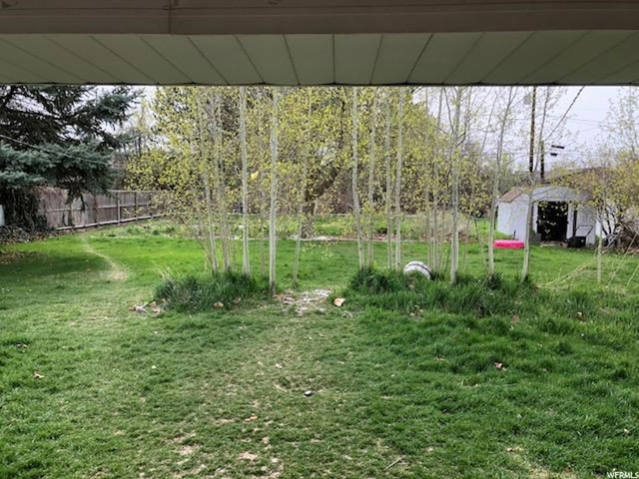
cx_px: 320
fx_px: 517
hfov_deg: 63.4
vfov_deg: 49.7
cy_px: 240
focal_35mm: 28
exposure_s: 1/437
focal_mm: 3.99
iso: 20
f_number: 1.8
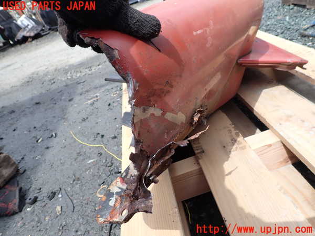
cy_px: 118
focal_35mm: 25
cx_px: 158
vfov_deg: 54.9
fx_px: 227
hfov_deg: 69.4
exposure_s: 1/500
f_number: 2.8
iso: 100
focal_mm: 4.5
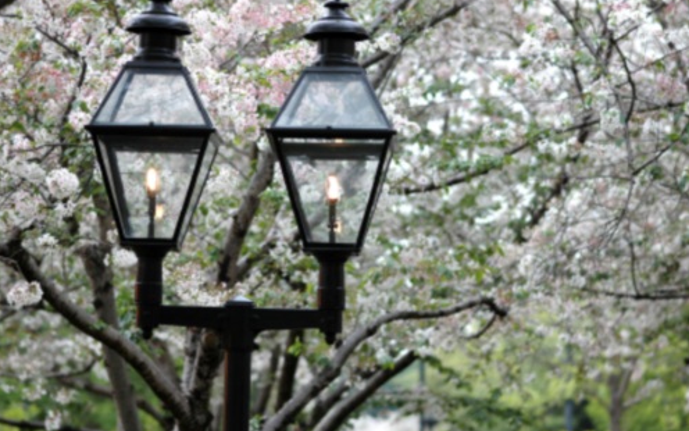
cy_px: 209
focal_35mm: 162
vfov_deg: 8.1
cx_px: 344
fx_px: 3033
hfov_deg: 13.0
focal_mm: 105
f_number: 2.8
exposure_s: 1/125
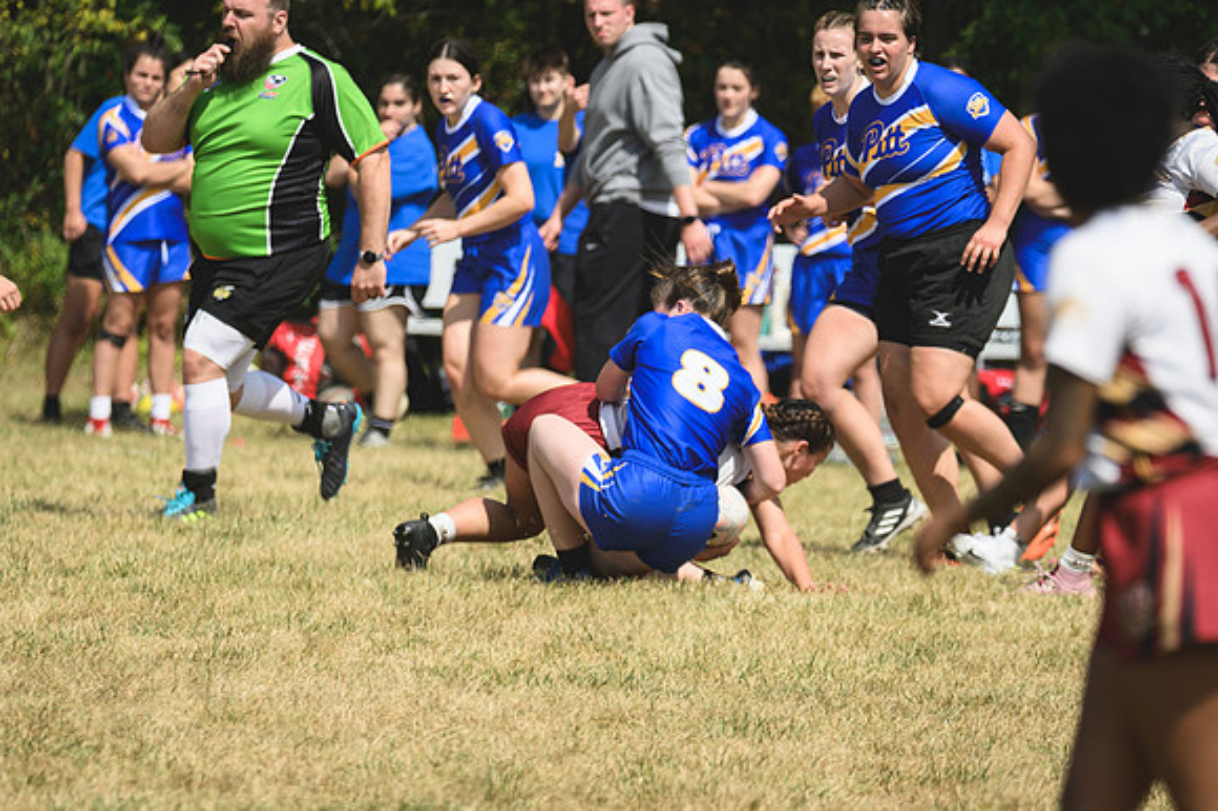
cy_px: 406
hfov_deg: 3.6
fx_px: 19273
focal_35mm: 570
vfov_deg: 2.4
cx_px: 609
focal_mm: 380
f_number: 6
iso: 140
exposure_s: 1/1000
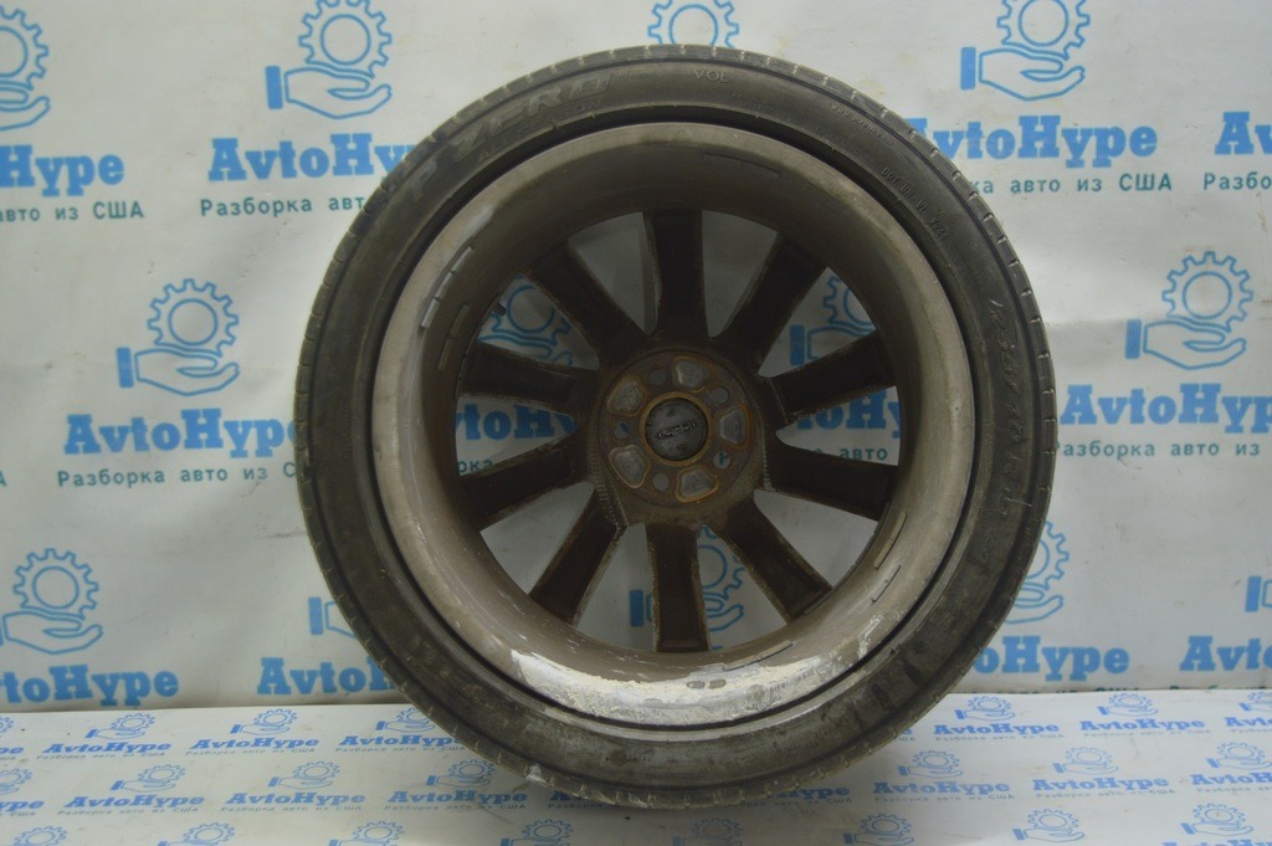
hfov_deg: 46.4
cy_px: 423
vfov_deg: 31.8
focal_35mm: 42
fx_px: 1483
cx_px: 636
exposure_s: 1/40
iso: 400
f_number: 4.2
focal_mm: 28
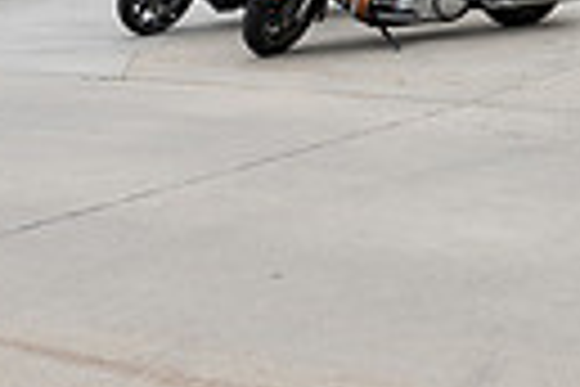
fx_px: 1740
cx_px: 697
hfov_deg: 18.0
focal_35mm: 108
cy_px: -146
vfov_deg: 12.2
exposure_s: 1/200
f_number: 7.1
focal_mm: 24
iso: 500
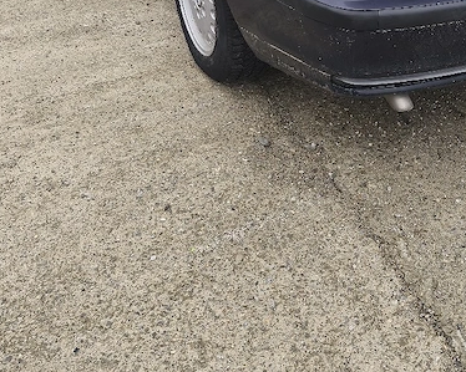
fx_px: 662
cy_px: 31
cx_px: 349
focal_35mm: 48
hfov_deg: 37.8
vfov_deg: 30.0
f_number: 1.65
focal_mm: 6.18
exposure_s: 1/435
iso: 50
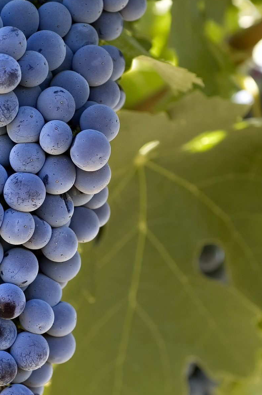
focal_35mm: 175
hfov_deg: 7.8
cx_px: 13
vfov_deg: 11.8
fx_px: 1915
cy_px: 187
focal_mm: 60
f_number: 5.6
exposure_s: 1/125
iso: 200
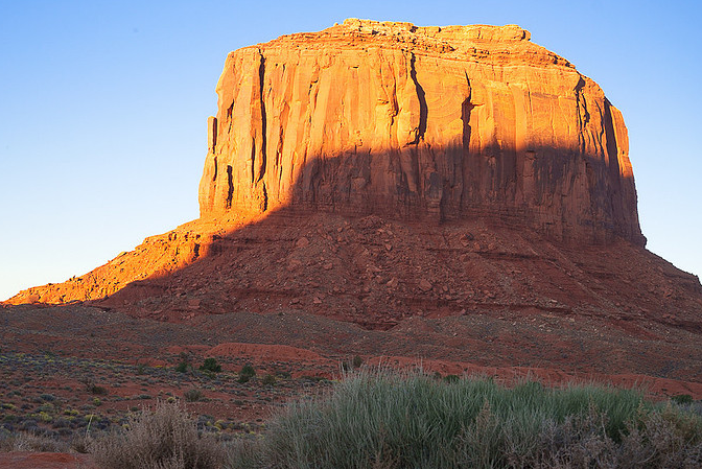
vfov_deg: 27.0
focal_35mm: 50
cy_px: 236
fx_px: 976
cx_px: 321
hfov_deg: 39.5
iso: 400
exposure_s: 1/160
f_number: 6.3
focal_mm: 42
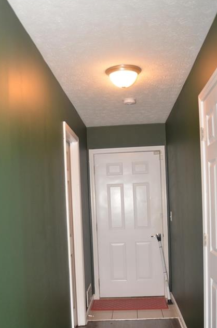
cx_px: 100
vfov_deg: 47.0
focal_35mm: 41
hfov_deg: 32.4
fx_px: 373
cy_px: 208
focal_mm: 18
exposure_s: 1/60
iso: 800
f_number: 4
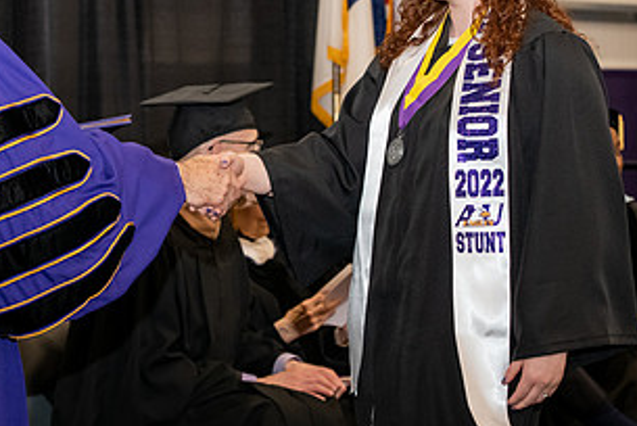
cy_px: 82
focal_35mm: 133
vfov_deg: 10.3
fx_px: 2356
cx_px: 244
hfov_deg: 15.4
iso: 2000
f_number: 5
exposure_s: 1/200
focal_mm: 70
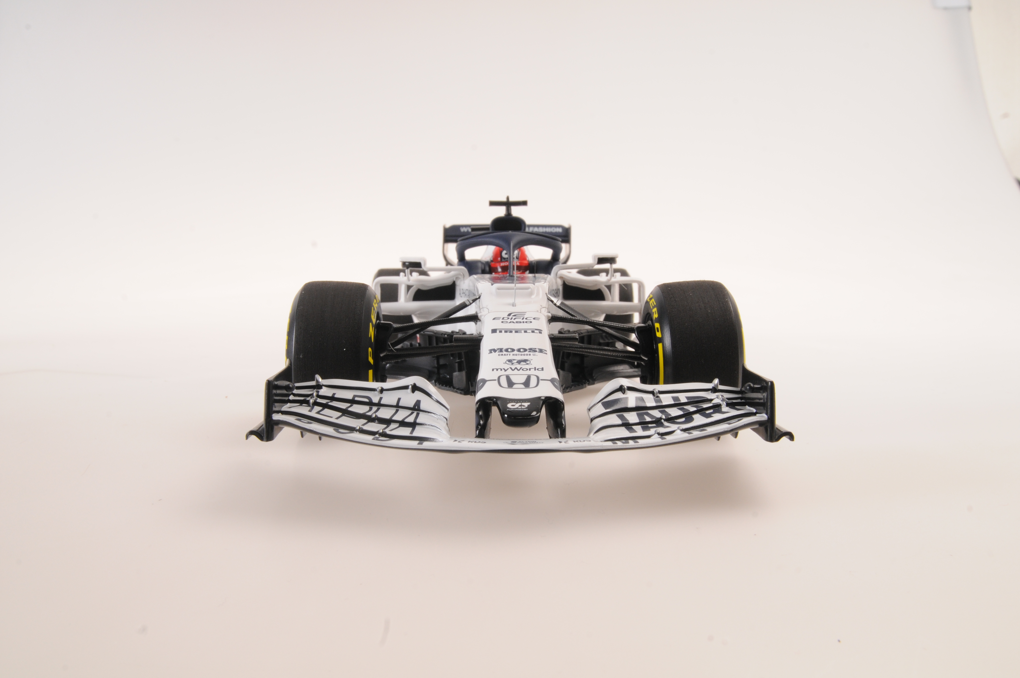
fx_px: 1104
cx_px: 510
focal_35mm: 39
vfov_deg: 34.1
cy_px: 339
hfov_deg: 49.6
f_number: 22
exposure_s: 1/200
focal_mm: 26
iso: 400
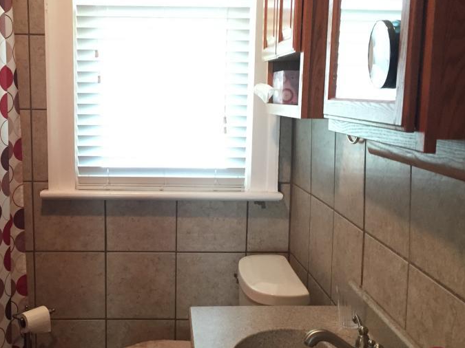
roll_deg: -1.3
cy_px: 173
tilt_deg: -8.2
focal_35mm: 44
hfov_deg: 42.7
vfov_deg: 32.9
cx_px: 180
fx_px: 591
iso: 250
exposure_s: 1/30
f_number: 2.2
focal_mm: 4.15
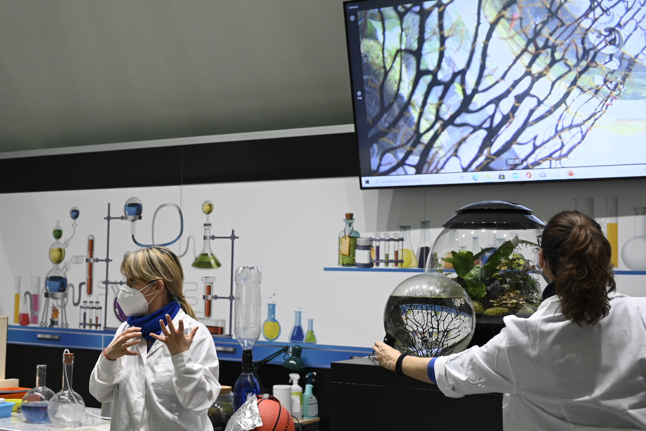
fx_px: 879
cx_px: 295
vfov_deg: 27.5
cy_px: 222
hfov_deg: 40.3
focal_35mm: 49
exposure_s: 1/320
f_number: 4
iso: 1600
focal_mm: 39
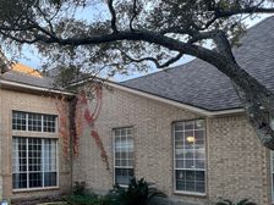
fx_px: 230
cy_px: 151
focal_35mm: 29
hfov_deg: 49.3
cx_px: -5
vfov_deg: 46.7
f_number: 1.8
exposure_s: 1/99
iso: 64
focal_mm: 1.57
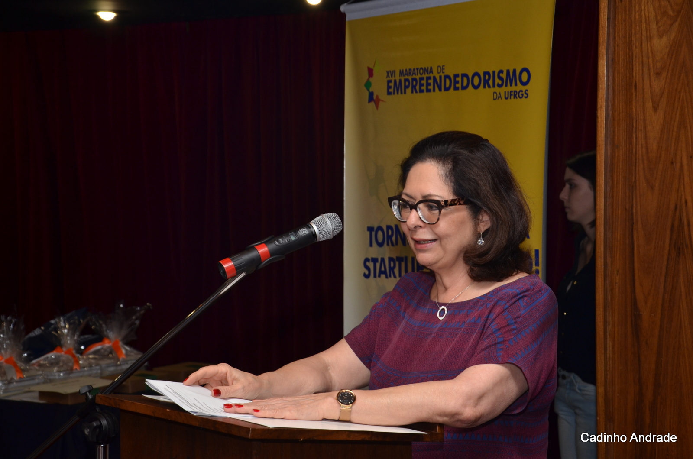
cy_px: 230
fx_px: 1499
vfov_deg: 17.4
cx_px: 346
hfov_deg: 26.0
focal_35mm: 78
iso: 400
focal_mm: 52
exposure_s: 1/60
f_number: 5.6
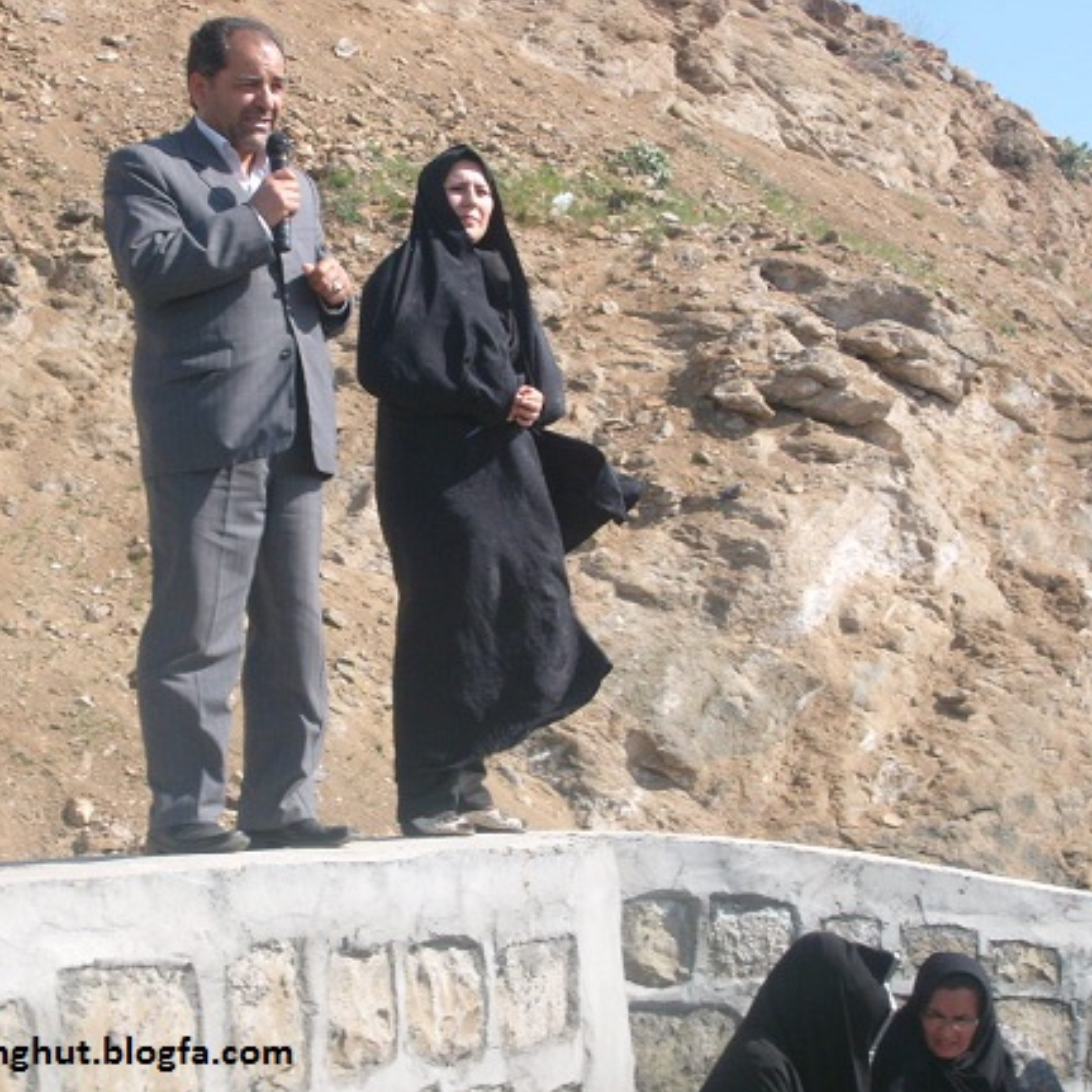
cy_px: 524
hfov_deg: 23.0
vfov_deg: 23.1
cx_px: 448
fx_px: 2677
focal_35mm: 75
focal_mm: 10.3
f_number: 9.1
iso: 80
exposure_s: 1/125
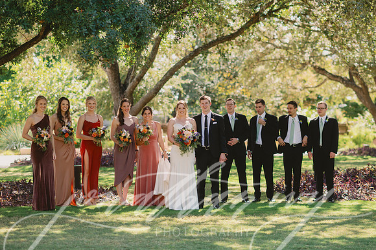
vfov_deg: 14.8
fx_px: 960
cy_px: 127
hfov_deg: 22.2
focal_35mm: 92
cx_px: 194
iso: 64
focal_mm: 85
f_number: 2.2
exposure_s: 1/1000
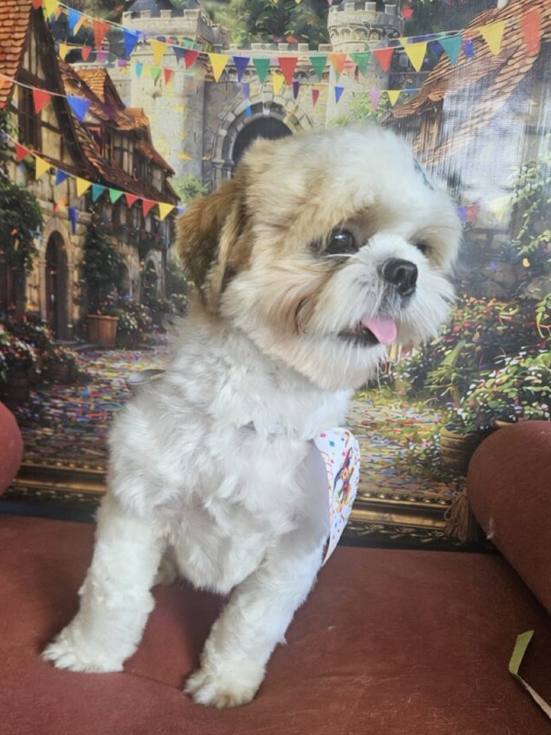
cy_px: 427
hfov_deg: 49.7
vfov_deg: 63.1
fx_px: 594
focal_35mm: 28
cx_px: 263
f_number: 1.8
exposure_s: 1/207
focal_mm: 5.4
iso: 80
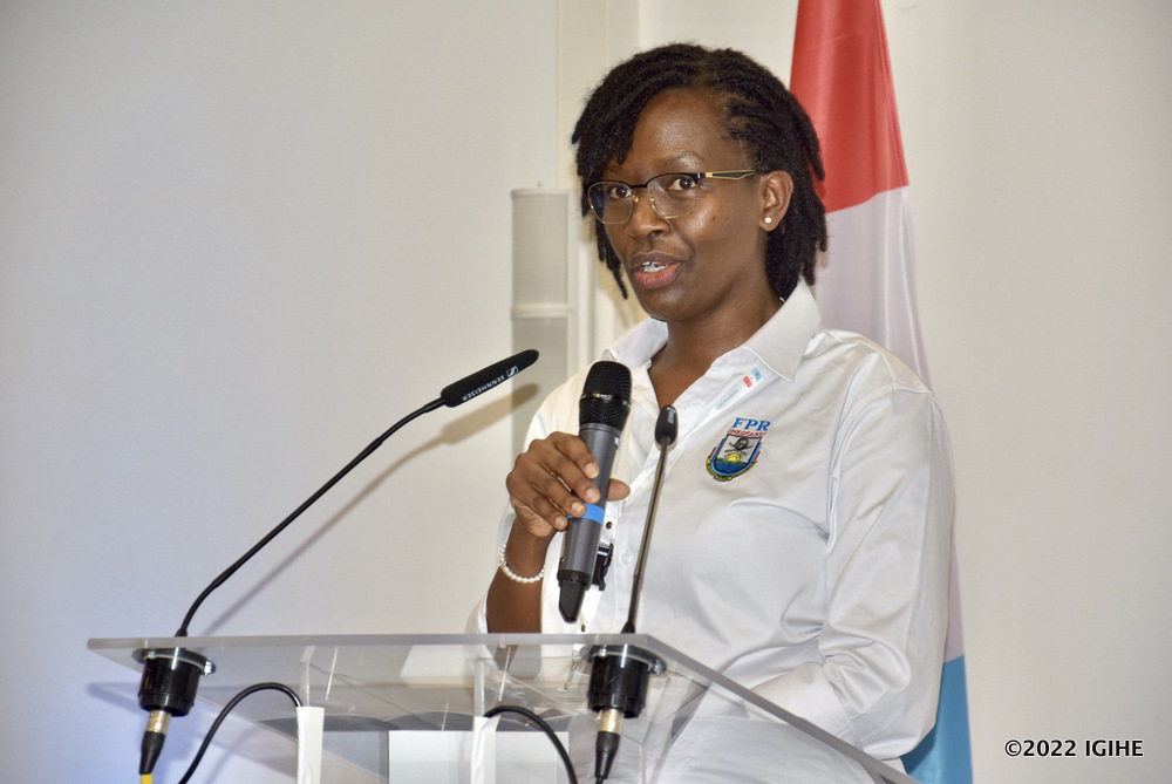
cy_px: 392
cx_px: 586
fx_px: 4497
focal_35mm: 138
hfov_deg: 14.8
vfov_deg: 10.0
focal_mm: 92
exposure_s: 1/60
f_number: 5.6
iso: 800
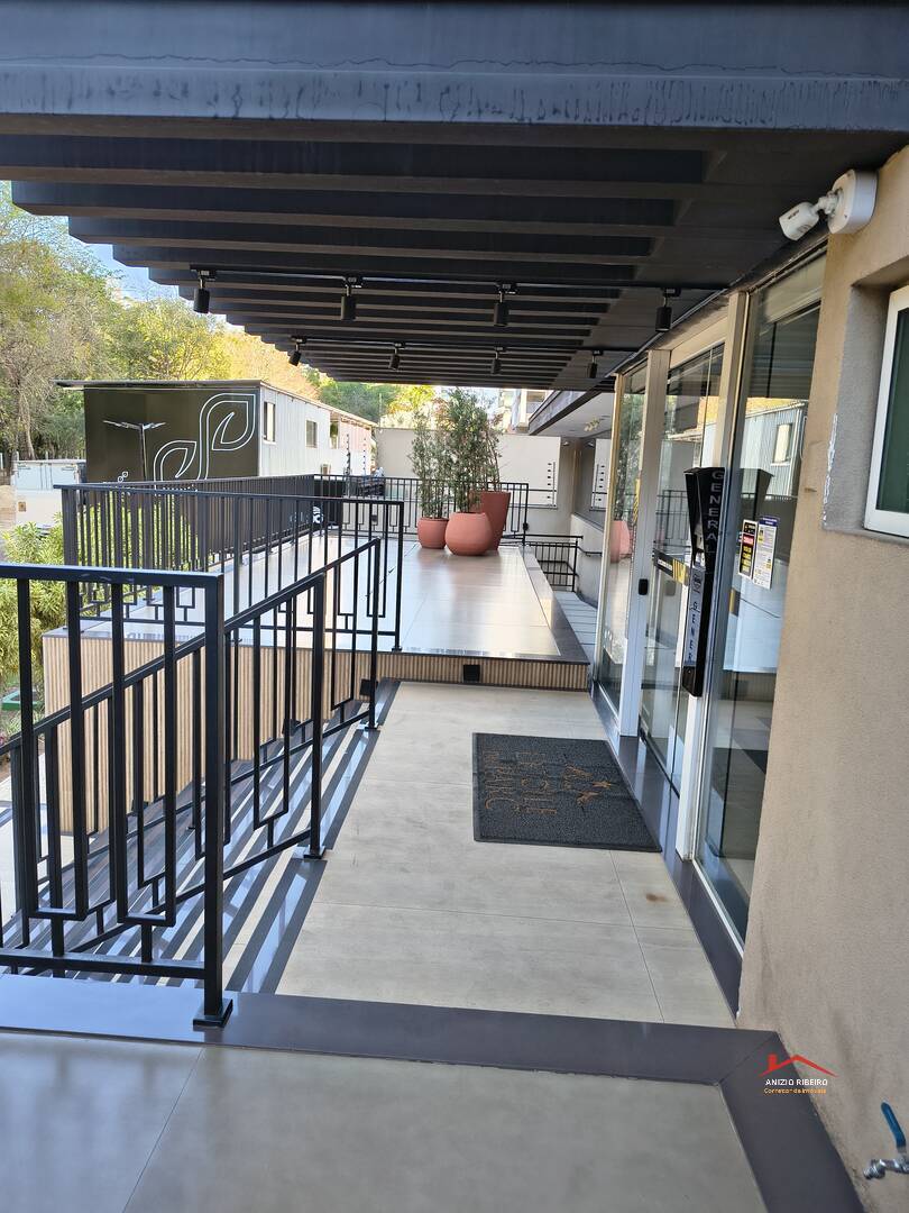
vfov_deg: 71.6
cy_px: 606
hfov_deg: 56.8
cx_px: 454
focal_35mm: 24
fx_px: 840
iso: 100
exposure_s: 1/212
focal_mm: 5.56
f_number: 1.8
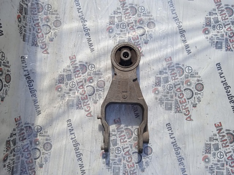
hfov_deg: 63.5
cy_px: 88
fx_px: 189
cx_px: 117
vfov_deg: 49.7
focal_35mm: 28
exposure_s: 1/900
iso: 112
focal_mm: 3.43
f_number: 2.2
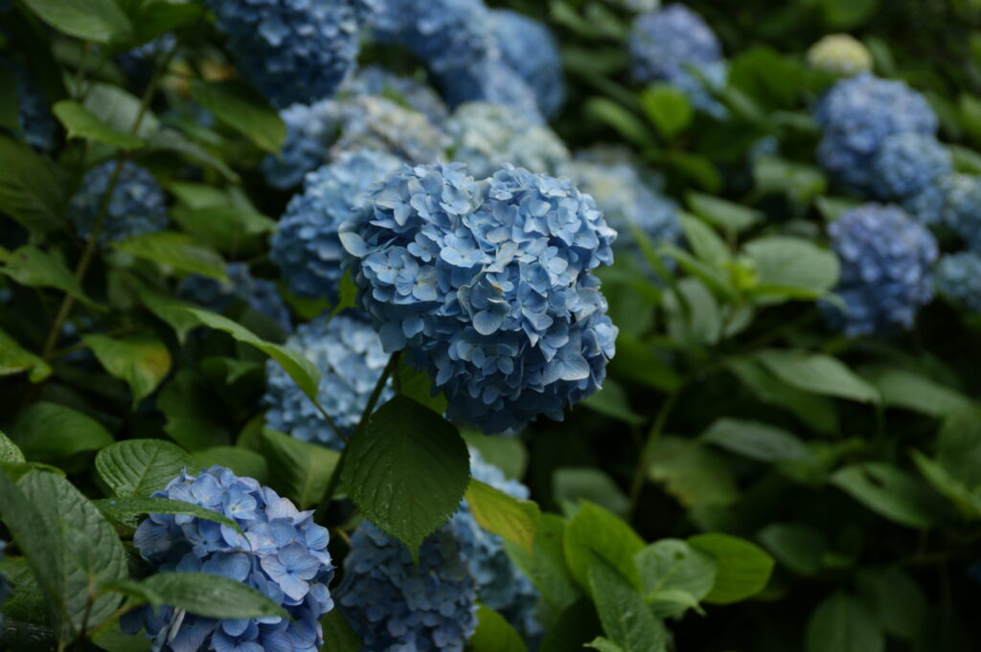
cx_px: 490
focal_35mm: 75
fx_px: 2042
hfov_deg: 27.0
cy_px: 326
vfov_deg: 18.2
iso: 100
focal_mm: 50
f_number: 2.8
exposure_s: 1/160
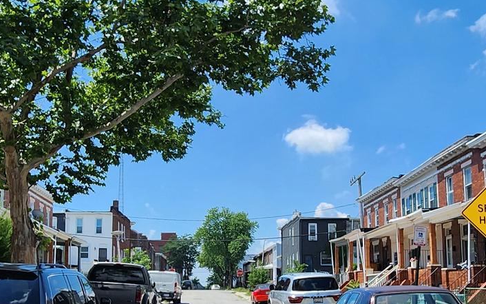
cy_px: 230
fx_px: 530
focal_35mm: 40
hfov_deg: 49.0
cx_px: 193
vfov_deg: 31.4
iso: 50
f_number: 2.2
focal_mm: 2.2
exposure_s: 1/2027
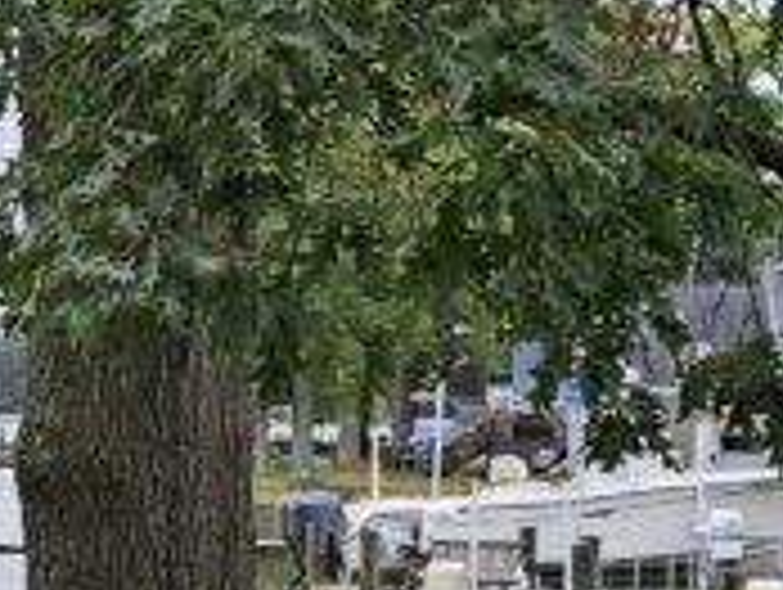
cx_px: 212
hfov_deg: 14.5
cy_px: 356
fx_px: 3058
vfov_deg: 11.0
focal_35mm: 135
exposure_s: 1/120
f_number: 1.8
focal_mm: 5.4
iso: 50
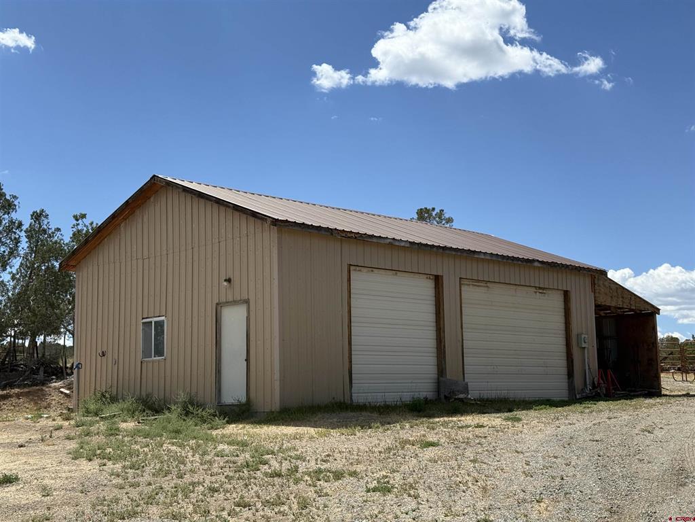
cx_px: 348
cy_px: 261
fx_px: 964
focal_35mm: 48
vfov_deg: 30.3
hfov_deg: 39.7
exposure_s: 1/7143
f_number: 1.78
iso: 80
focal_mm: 6.76
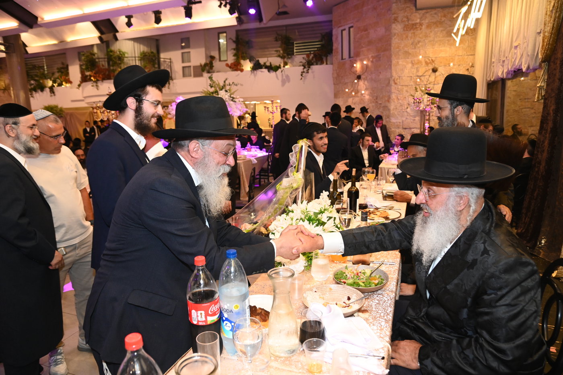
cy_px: 188
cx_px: 282
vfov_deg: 53.1
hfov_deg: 73.8
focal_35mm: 24
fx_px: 375
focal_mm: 24
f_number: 5.6
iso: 3200
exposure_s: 1/200
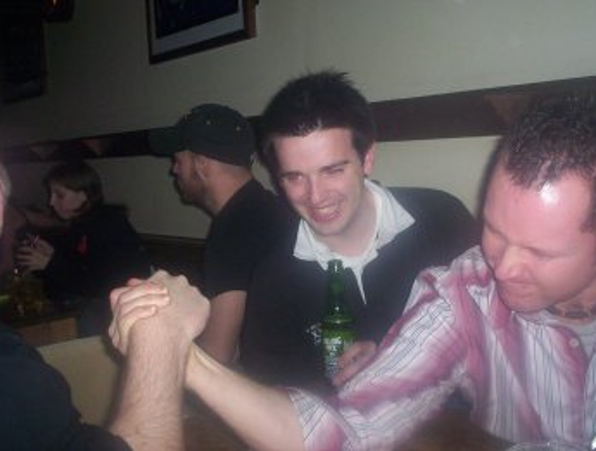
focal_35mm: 44
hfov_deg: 42.8
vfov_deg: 33.0
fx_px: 760
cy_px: 192
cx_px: 302
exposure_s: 1/60
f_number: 4.5
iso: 140
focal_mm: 4.99
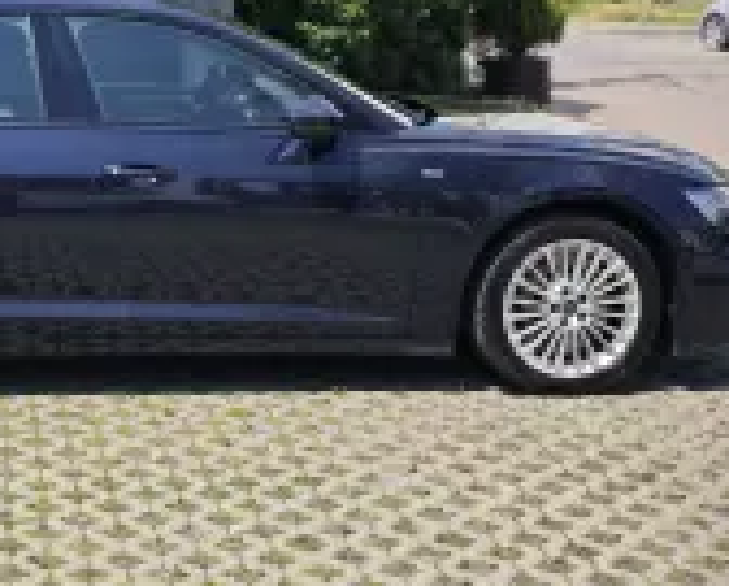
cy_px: 195
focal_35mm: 73
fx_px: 1578
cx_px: 87
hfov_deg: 25.3
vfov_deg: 21.0
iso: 50
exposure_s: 1/2492
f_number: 1.4
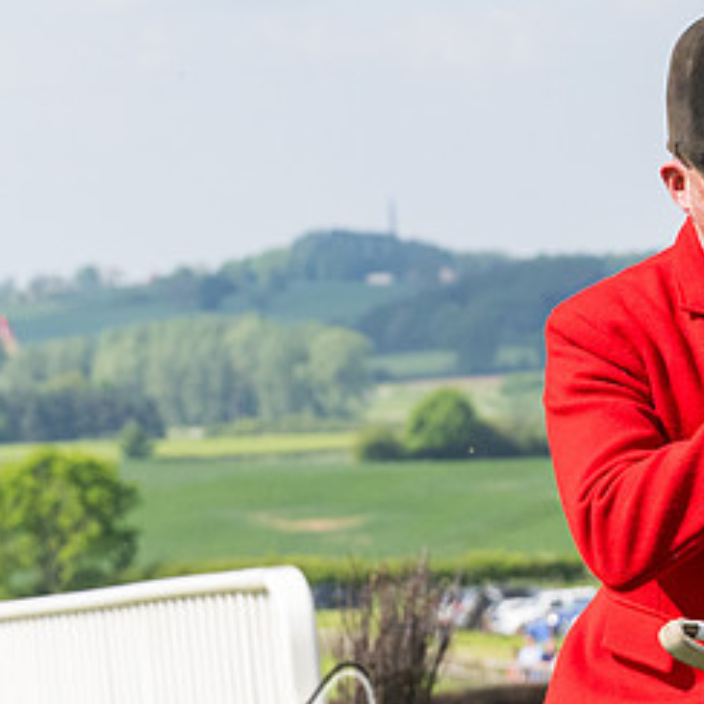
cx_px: 905
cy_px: 510
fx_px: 7432
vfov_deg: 5.4
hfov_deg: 5.4
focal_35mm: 323
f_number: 5
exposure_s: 1/2000
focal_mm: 70
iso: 400
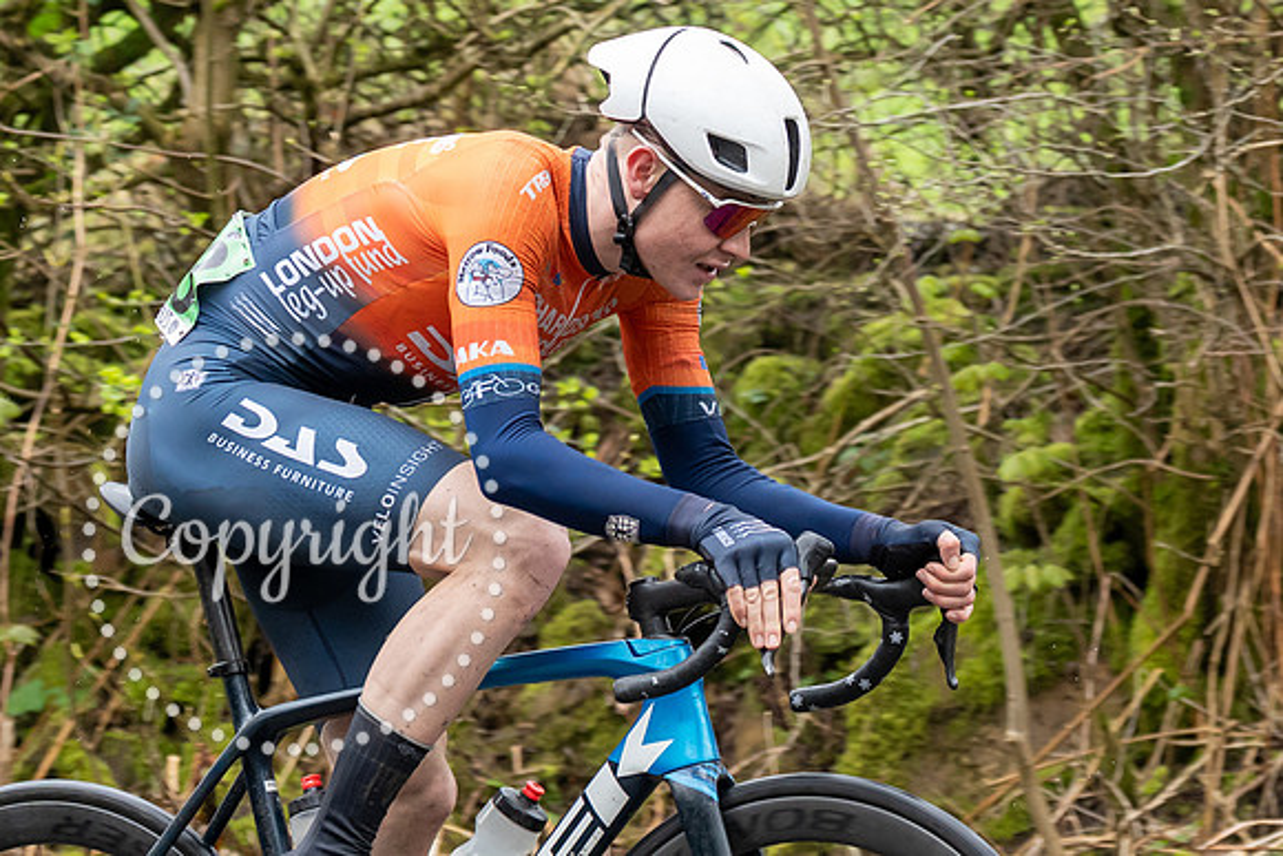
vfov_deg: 8.2
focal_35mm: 166
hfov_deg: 12.3
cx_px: 851
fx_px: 5934
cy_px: 312
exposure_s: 1/1000
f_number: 3.5
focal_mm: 70
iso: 1600
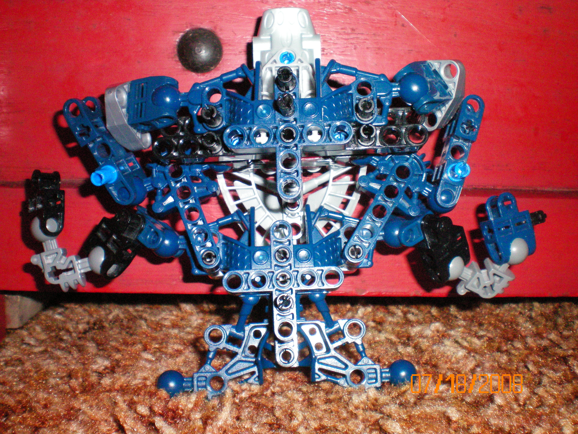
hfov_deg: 49.0
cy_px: 217
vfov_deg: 37.7
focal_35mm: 38
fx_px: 635
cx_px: 289
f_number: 4.6
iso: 400
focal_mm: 6.3
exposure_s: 1/60
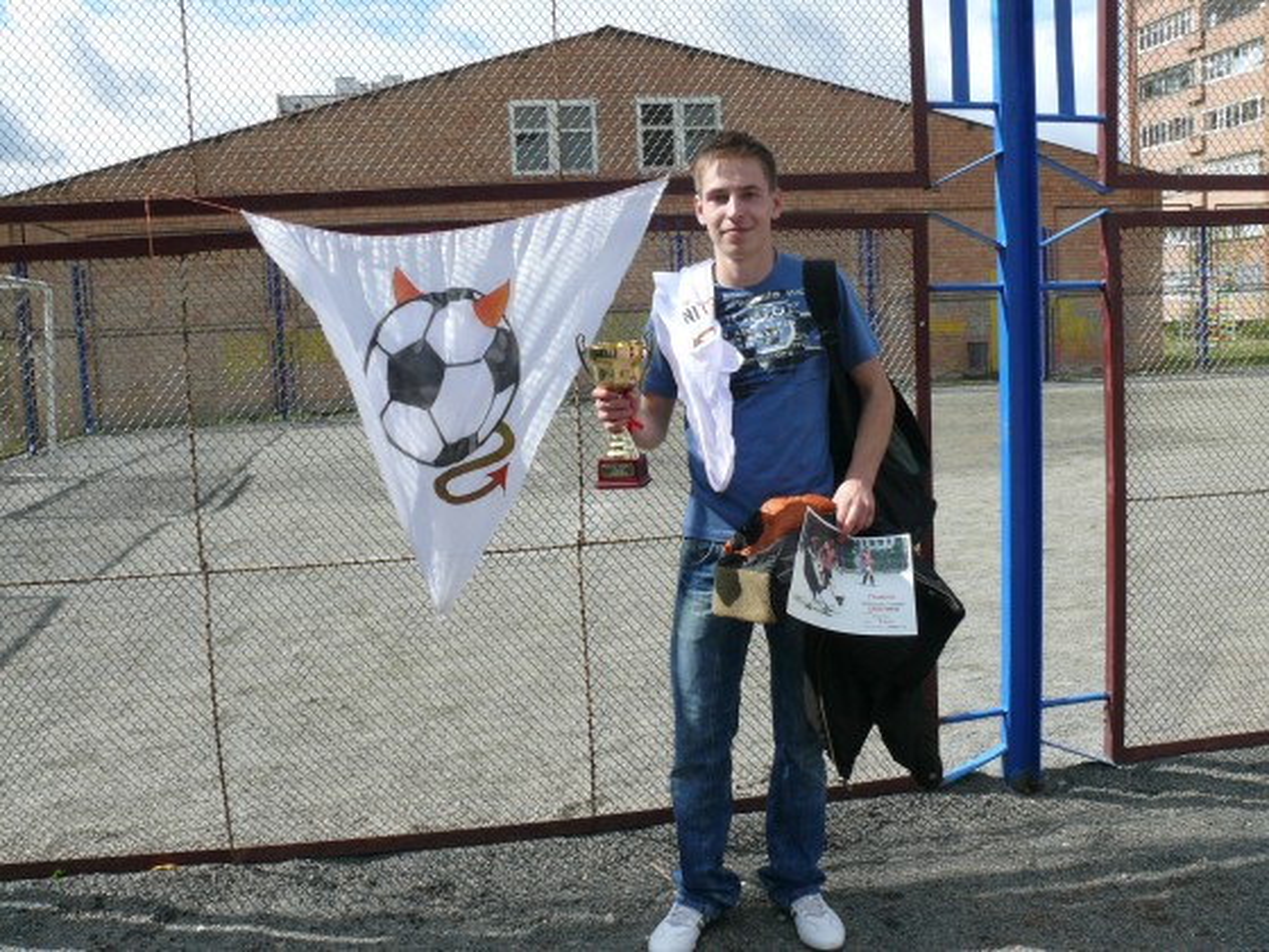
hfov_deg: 52.6
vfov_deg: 40.7
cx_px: 634
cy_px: 476
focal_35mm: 35
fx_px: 1283
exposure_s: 1/320
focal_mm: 7.4
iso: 100
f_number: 5.6
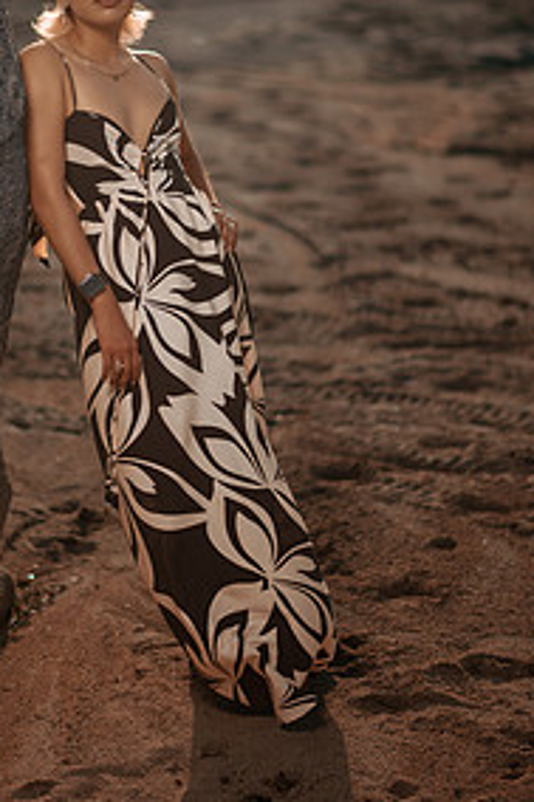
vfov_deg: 22.1
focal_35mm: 92
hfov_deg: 14.8
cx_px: 209
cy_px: 265
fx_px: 2049
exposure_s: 1/8000
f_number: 1.4
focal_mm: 58
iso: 50
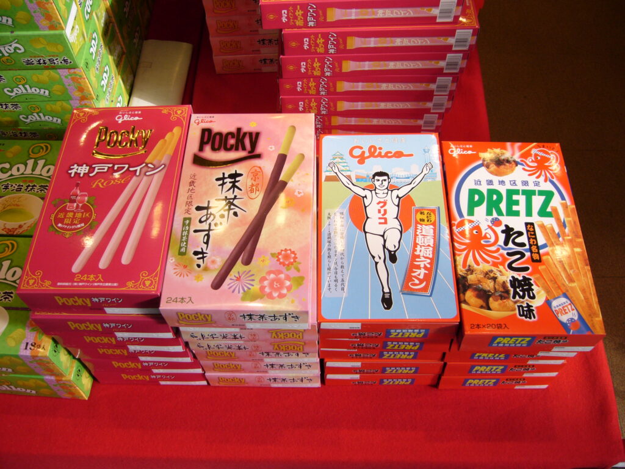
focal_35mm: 35
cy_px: 234
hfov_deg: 52.6
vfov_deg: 40.7
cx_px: 312
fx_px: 632
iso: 80
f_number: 2.8
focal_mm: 5.8
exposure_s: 1/160
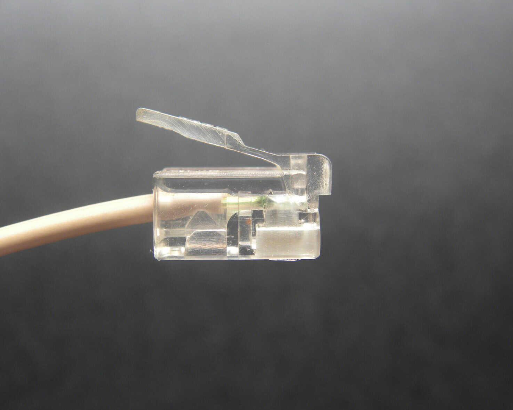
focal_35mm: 55
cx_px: 239
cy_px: 206
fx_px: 835
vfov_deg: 27.6
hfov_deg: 34.1
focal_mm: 9.2
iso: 64
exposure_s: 1/85
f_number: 3.5
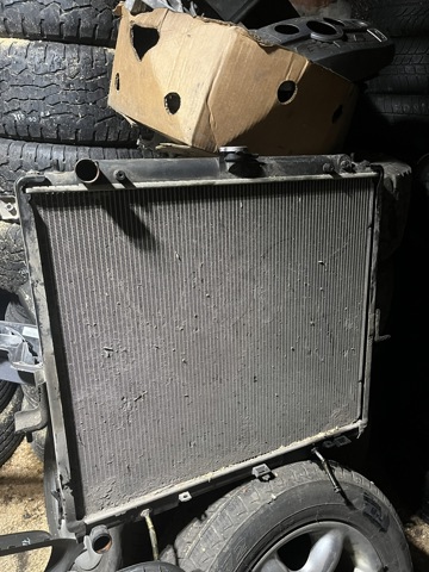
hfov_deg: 53.1
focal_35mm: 26
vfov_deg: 67.3
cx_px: 214
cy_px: 286
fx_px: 430
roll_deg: +1.2
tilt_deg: -27.2
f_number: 1.6
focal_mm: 5.1
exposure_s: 1/39
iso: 640
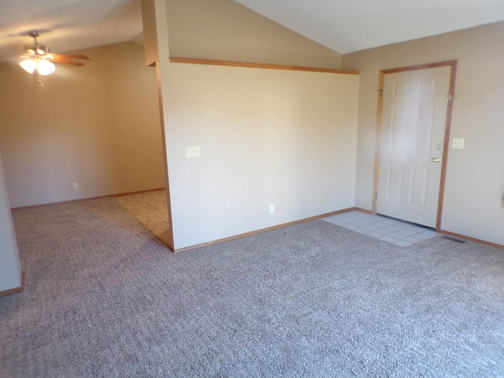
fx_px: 349
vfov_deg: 56.8
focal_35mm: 24
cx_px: 252
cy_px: 189
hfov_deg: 71.6
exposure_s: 1/17
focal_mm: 4.3
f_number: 3
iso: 214
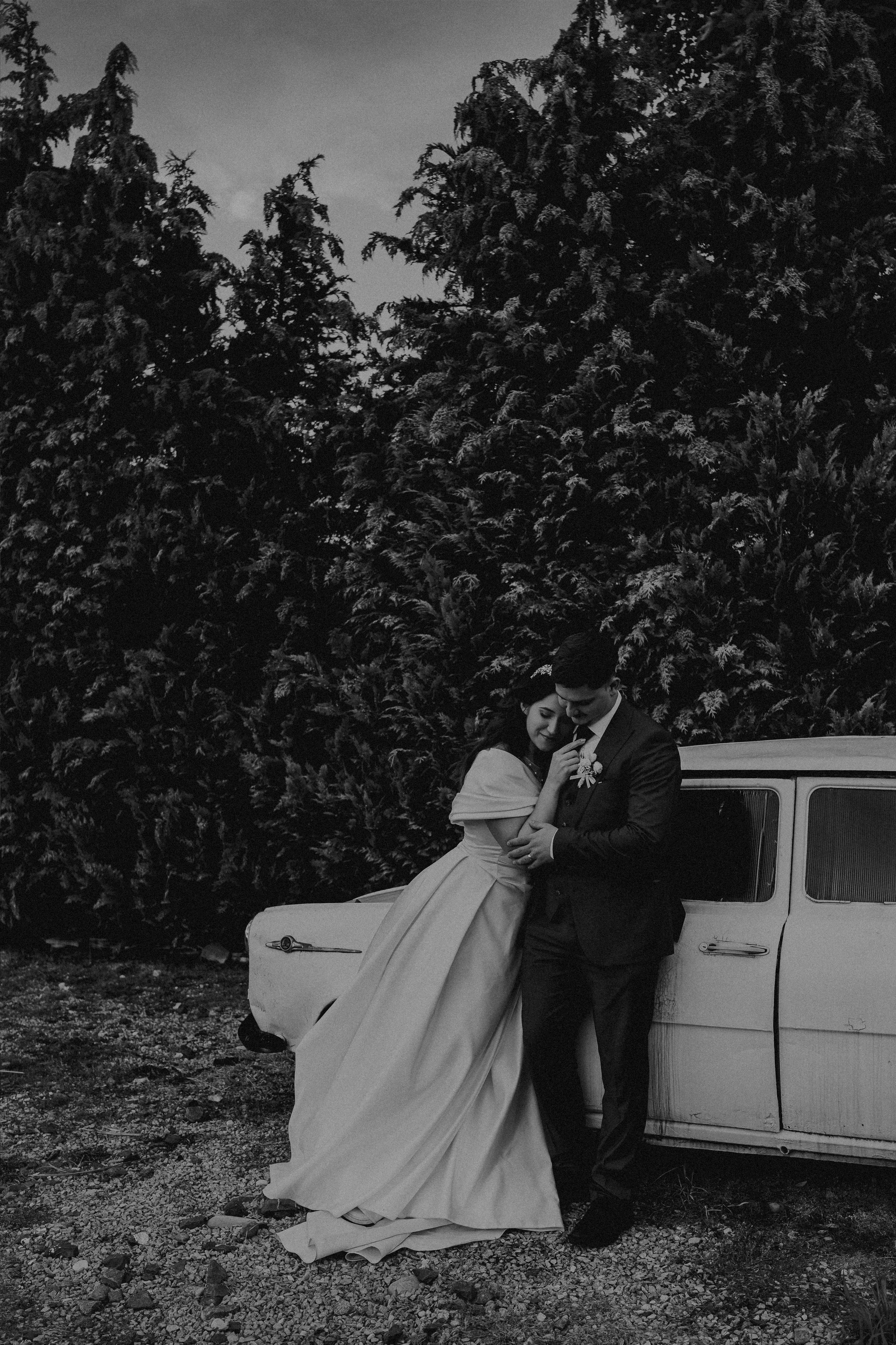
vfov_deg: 54.4
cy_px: 672
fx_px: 1307
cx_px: 448
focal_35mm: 35
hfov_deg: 37.9
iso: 200
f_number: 2.8
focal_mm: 35
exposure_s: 1/1000
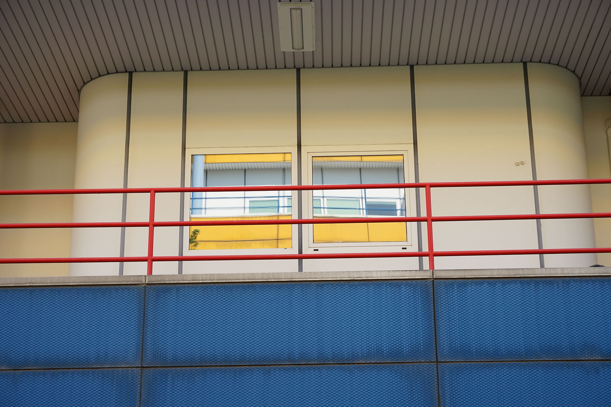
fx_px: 1188
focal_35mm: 70
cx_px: 306
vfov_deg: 19.5
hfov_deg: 28.8
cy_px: 204
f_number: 7.1
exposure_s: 1/125
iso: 200
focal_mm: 70
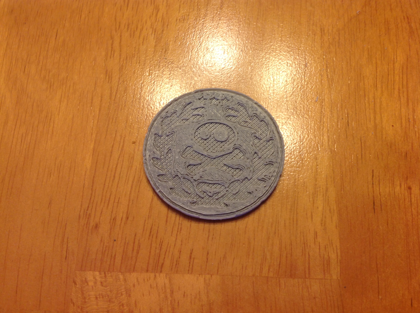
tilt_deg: -70.0
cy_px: 156
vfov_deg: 40.6
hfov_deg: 52.7
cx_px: 210
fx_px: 424
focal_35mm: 35
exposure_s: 1/17
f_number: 2.4
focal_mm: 4.28
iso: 50
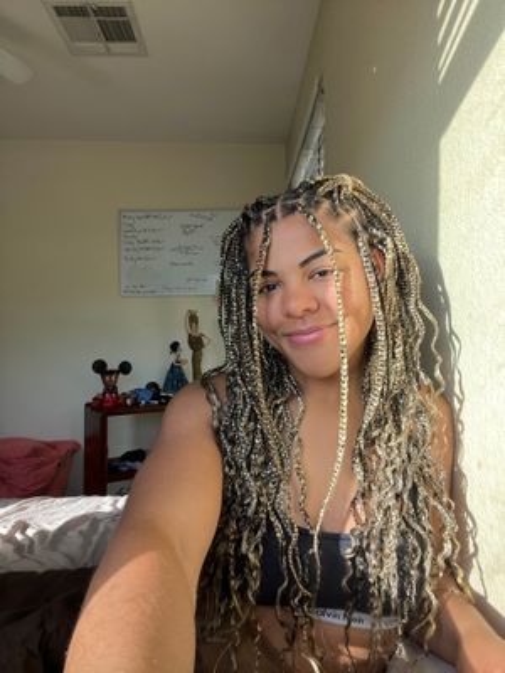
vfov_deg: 73.9
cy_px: 336
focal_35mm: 23
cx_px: 252
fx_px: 447
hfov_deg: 58.9
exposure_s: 1/121
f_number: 2.2
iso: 25
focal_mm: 2.71
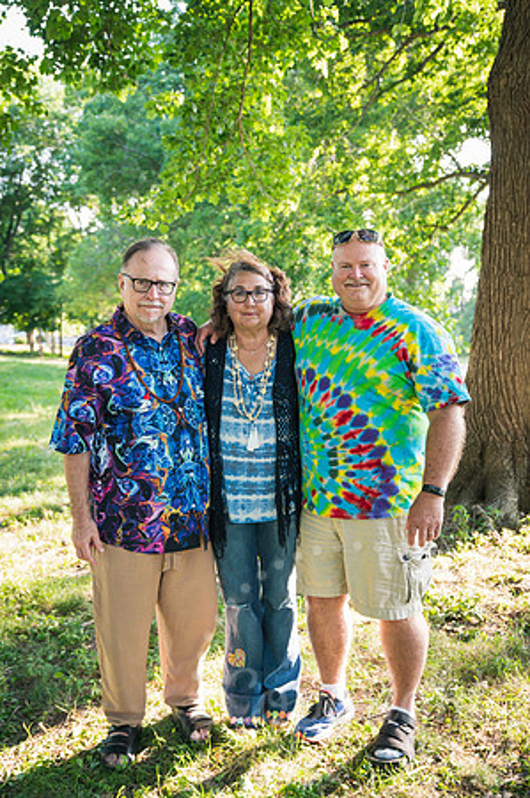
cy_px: 399
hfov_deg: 33.3
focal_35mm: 40
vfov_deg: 48.5
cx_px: 265
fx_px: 885
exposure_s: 1/320
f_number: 3.5
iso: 800
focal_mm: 40
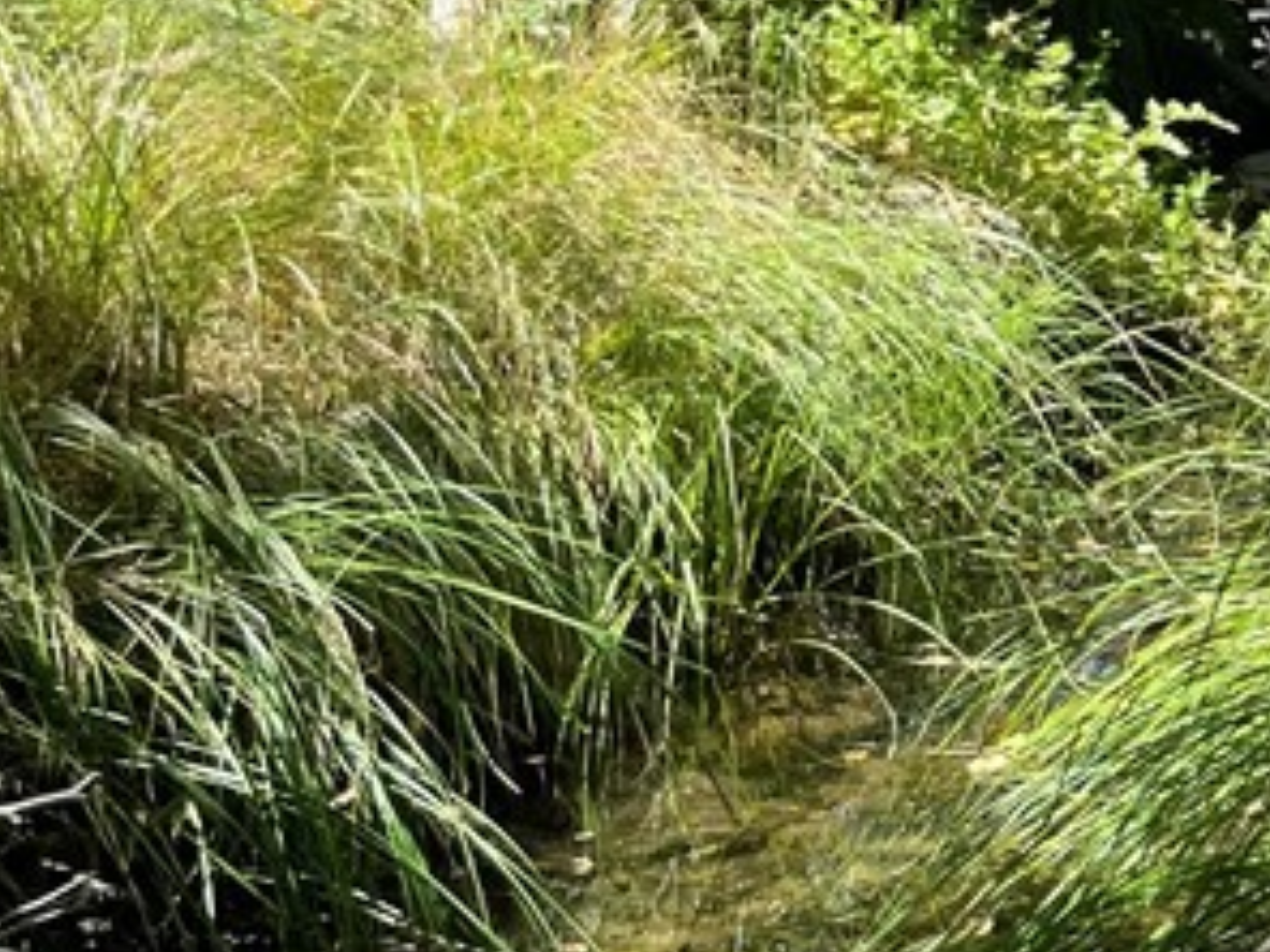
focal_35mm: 90
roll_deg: -1.1
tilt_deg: -3.7
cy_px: -90
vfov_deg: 16.0
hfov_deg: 18.6
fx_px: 3302
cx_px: 2038
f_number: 1.6
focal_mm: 4.2
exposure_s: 1/764
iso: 32
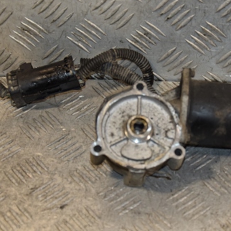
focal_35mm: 114
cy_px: 98
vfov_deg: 15.3
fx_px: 860
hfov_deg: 15.3
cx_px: 159
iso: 800
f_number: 5
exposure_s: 1/200
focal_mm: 45
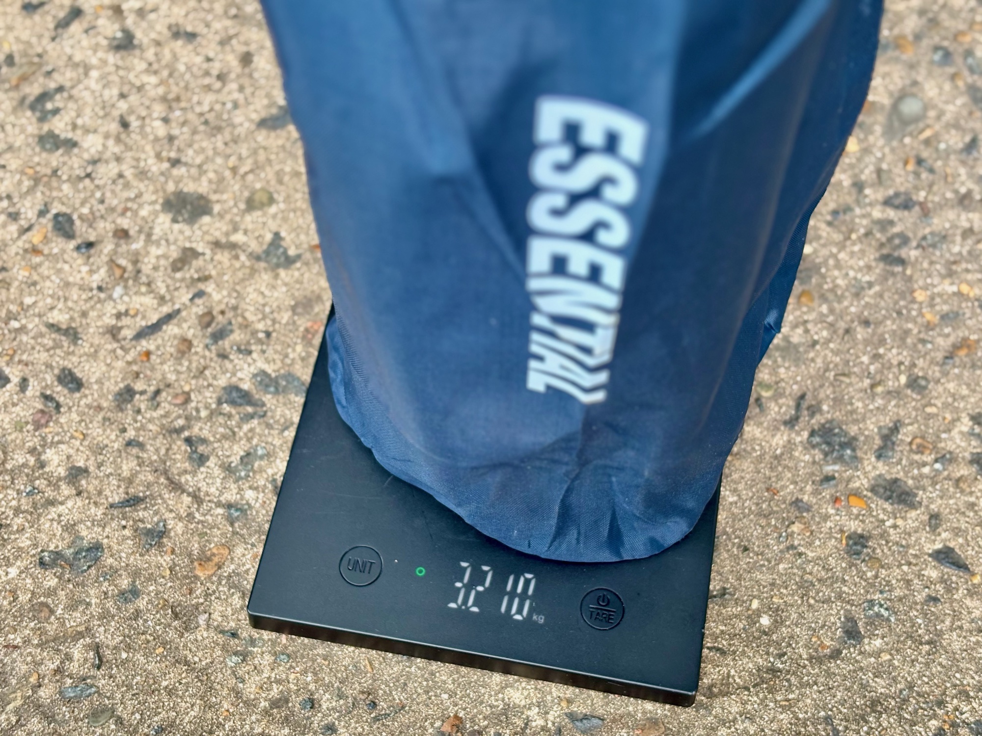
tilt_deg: -61.4
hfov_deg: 36.8
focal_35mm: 52
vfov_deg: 28.0
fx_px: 1475
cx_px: 491
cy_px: 368
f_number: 1.6
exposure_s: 1/60
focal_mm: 5.96
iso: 125
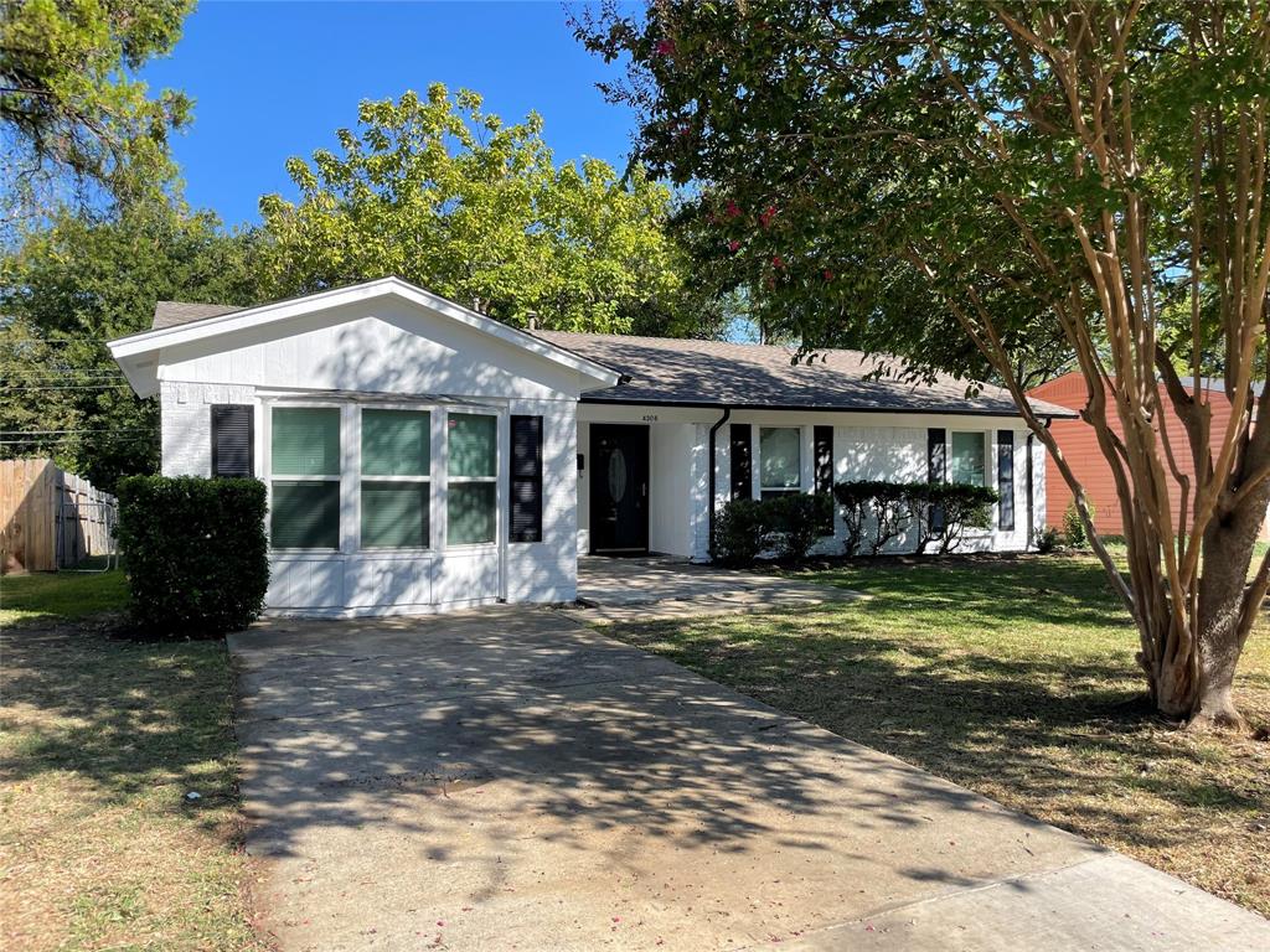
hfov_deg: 67.3
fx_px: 954
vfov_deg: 53.1
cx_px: 635
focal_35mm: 26
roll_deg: -0.2
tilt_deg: -0.3
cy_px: 476
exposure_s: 1/1689
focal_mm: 4.2
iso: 32
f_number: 1.6
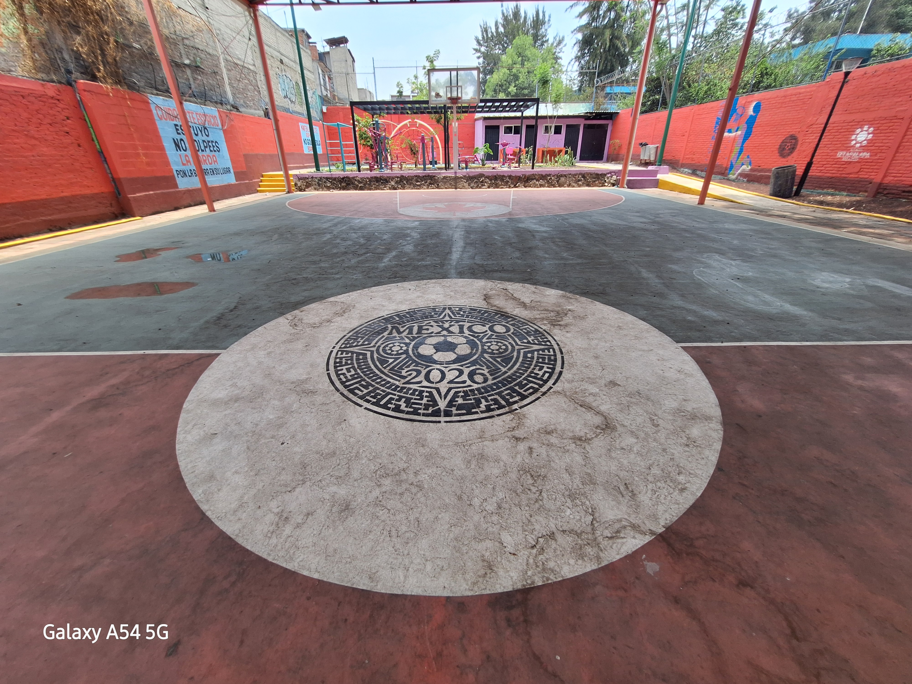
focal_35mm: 13
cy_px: 342
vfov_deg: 89.9
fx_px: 343
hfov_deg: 106.2
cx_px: 456
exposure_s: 1/477
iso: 40
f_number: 2.2
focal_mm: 1.74
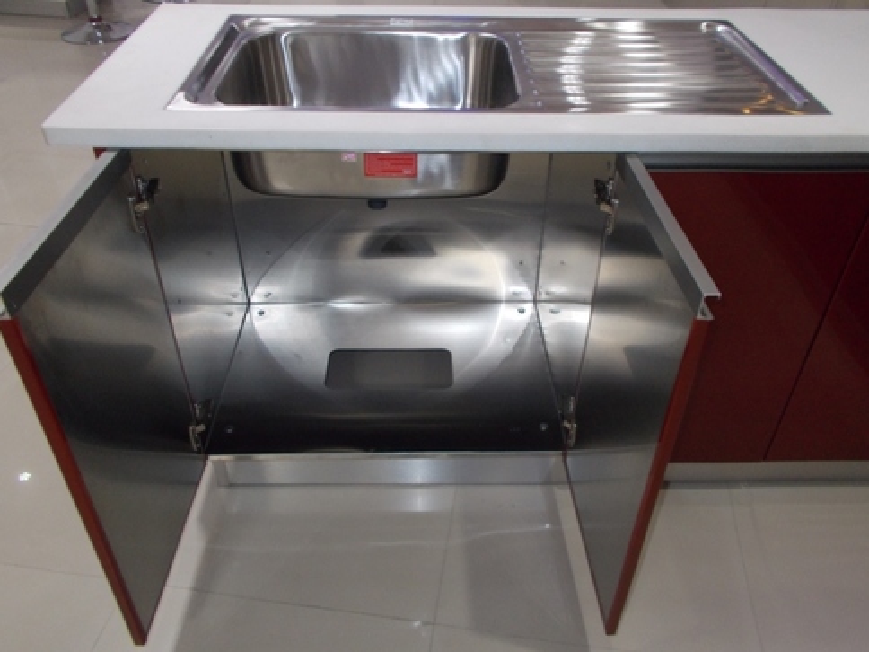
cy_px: 333
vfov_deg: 45.4
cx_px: 442
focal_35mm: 31
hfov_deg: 58.3
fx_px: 778
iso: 200
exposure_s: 1/25
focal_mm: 5.3
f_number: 3.4
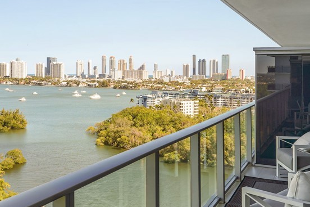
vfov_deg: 31.1
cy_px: 78
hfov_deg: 44.6
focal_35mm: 43
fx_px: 370
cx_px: 99
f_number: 9
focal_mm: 14
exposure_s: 1/125
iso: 100
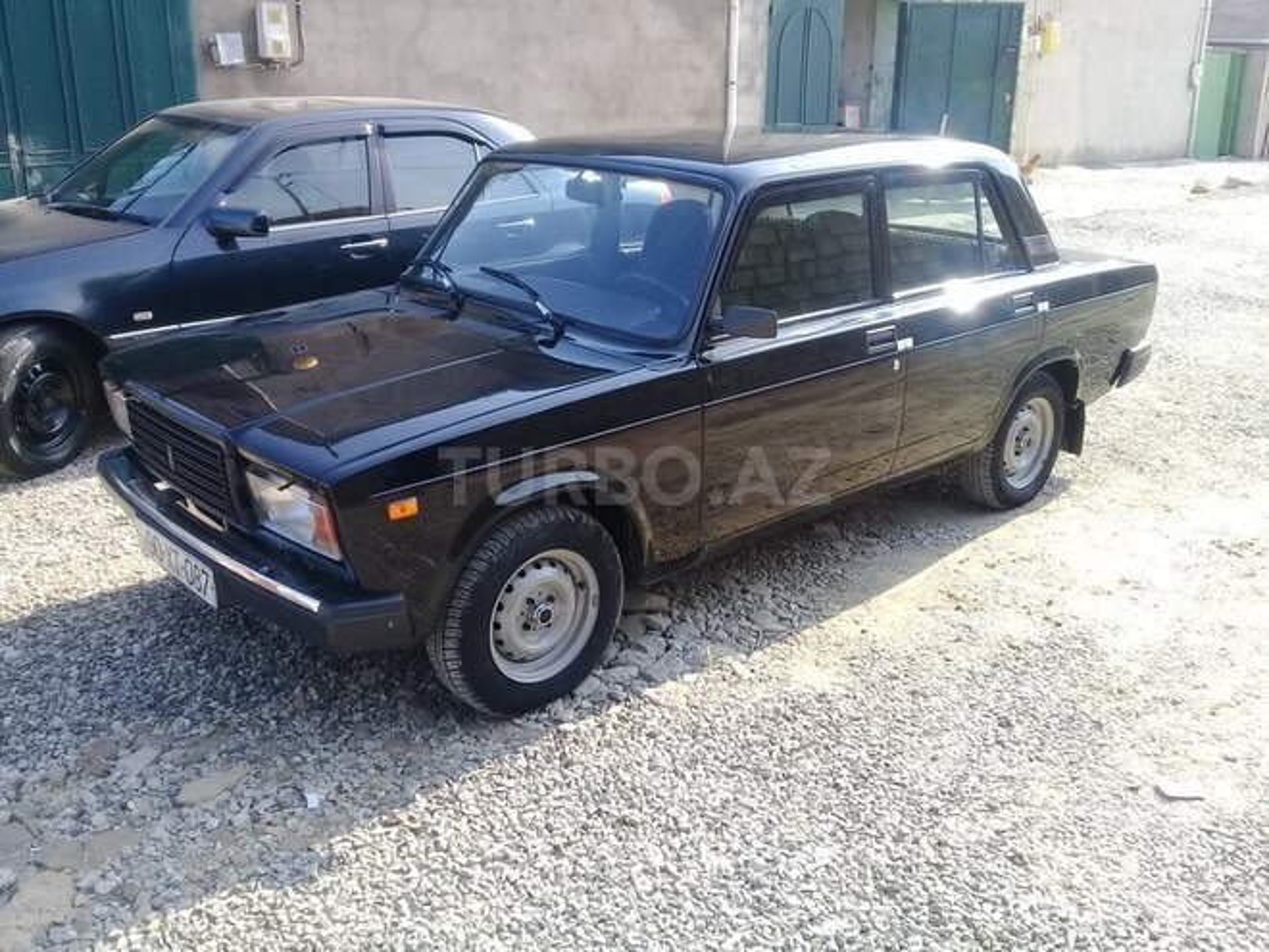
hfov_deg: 58.4
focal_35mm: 31
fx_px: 1136
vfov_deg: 45.4
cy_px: 476
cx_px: 634
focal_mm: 3.3
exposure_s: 1/323
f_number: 2.2
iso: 50
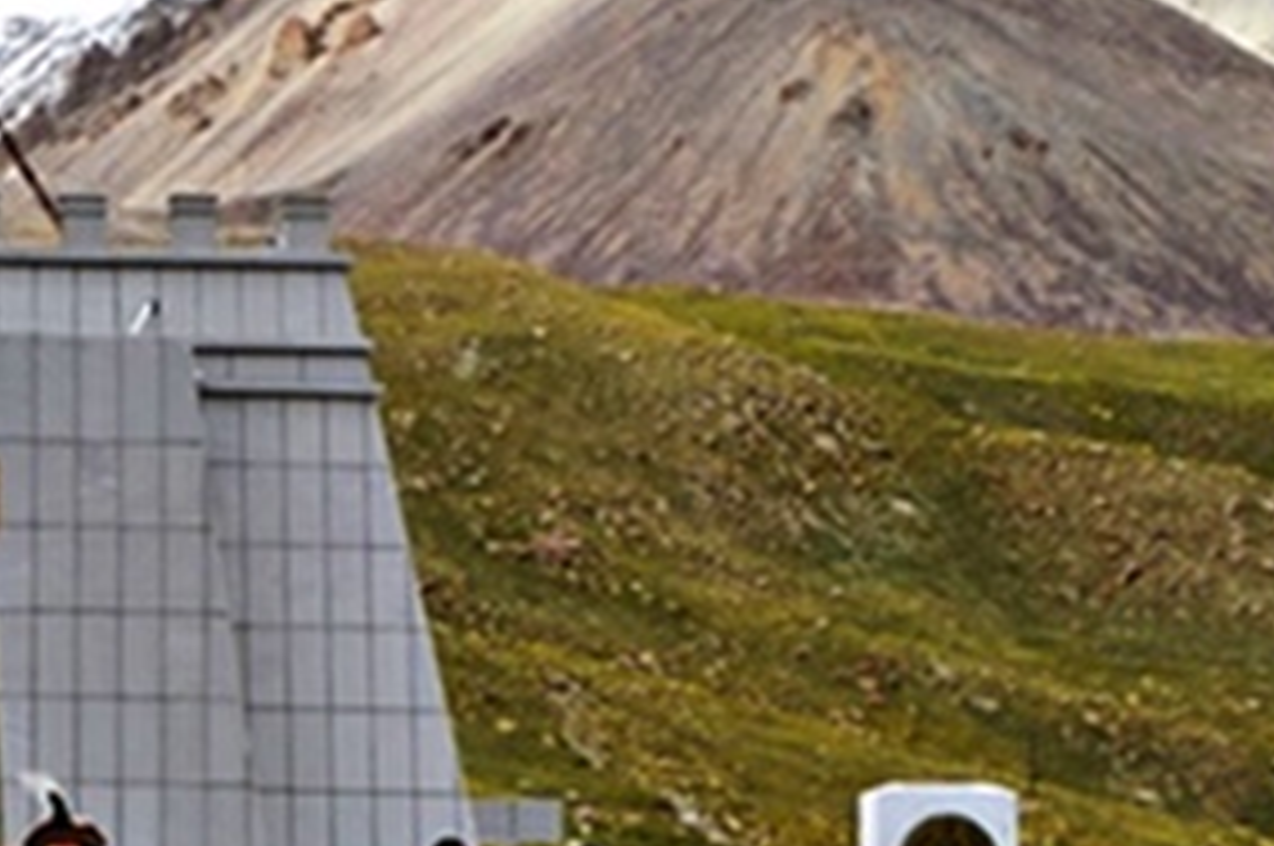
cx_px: -666
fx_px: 3040
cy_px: 544
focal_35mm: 86
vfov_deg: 15.8
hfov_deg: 20.2
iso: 100
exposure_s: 1/200
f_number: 7.1
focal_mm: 18
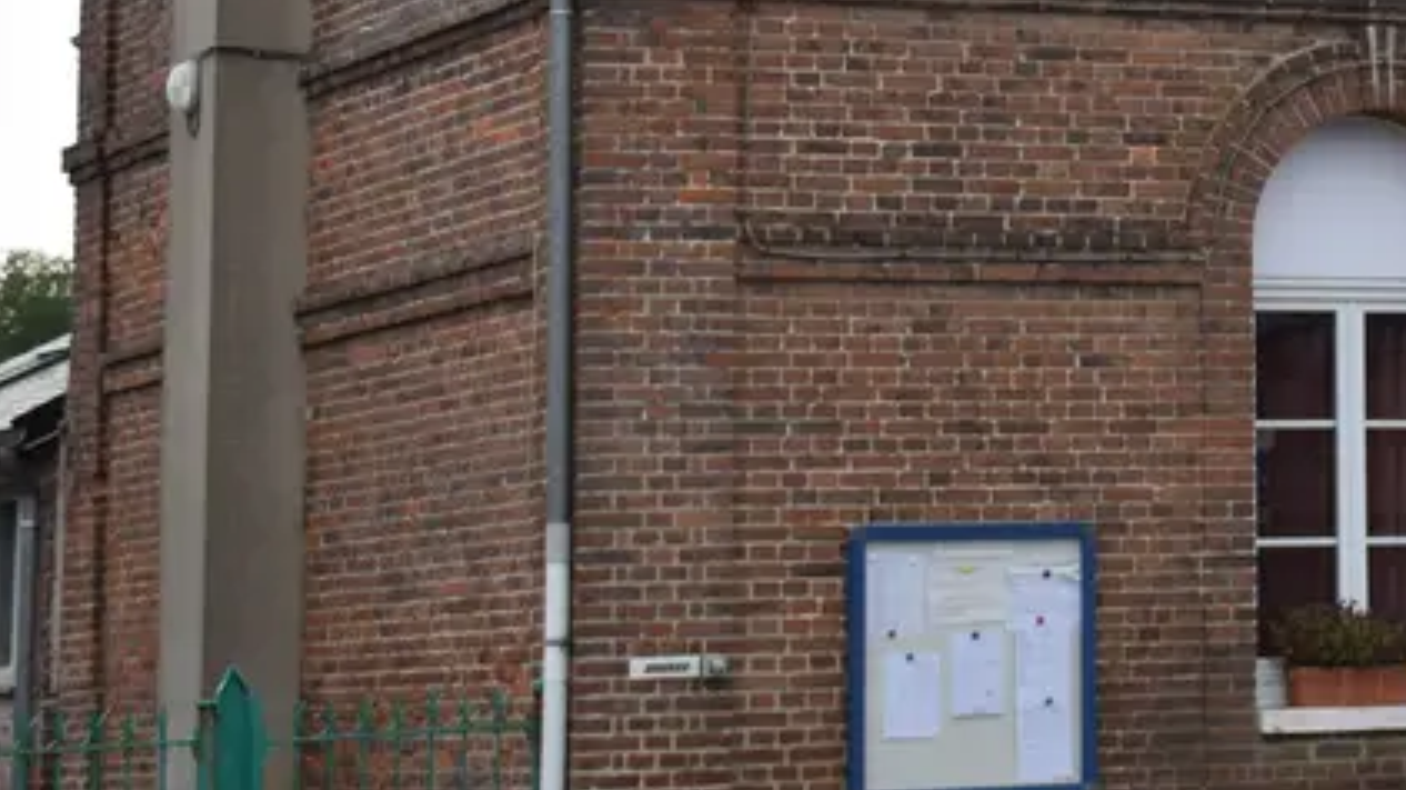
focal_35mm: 143
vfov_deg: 8.4
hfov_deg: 14.3
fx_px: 5329
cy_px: -185
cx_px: 1879
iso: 400
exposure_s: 1/200
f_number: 7.1
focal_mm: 30
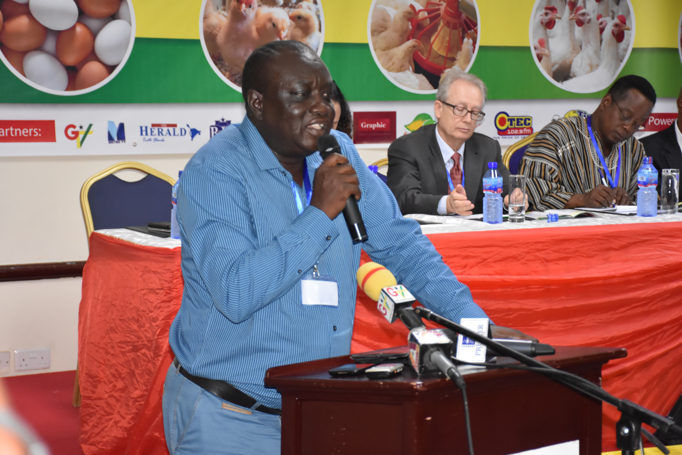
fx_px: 1591
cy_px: 228
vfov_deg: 16.3
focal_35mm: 84
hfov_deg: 24.2
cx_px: 341
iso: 2500
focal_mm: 56
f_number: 4.8
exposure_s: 1/60
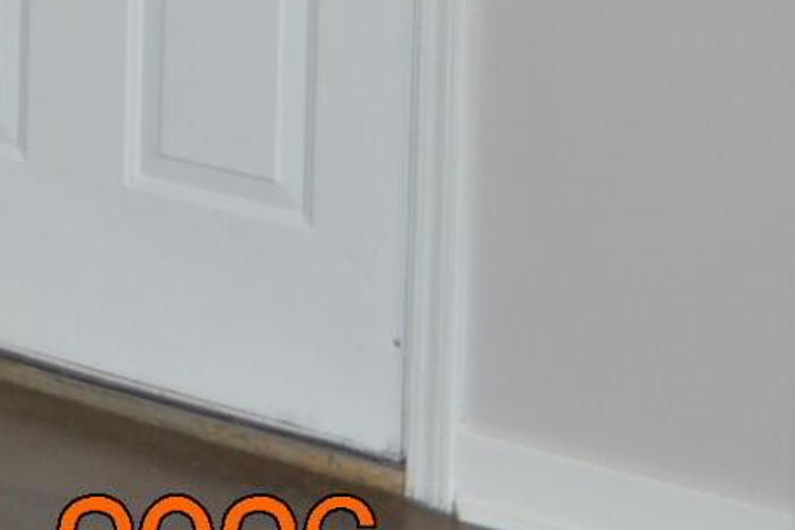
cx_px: -1733
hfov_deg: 9.0
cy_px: -931
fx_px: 3929
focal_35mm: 178
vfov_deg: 7.1
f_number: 4
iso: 400
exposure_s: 1/80
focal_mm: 18
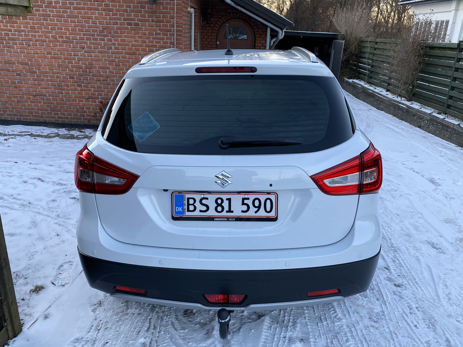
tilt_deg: -19.7
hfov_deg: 63.4
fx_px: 375
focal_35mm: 28
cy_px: 173
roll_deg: -3.0
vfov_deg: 49.7
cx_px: 229
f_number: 1.8
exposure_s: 1/121
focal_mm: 4.25
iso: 80
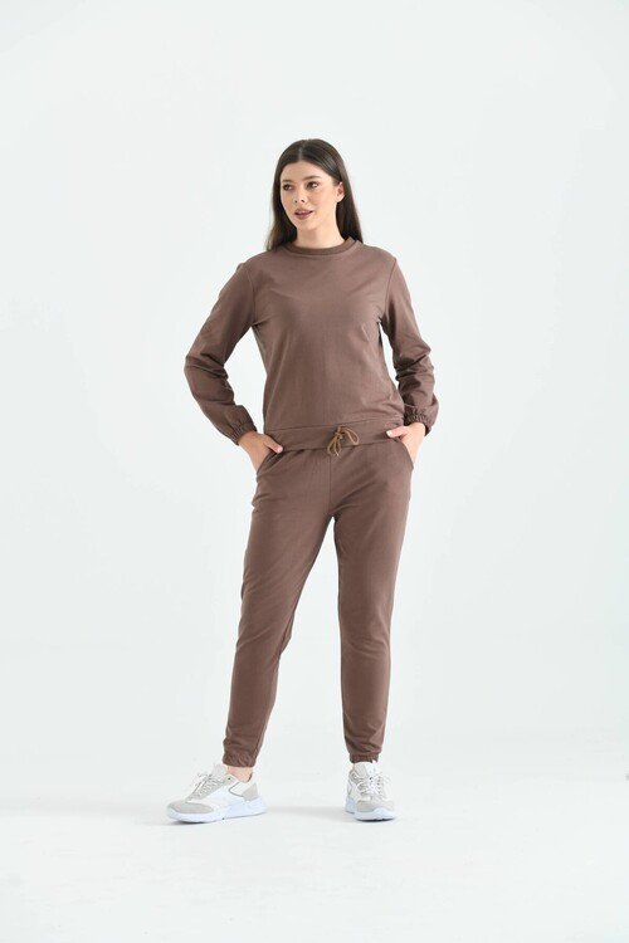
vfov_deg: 24.8
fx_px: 2149
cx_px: 314
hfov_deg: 16.7
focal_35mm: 82
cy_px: 472
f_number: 5.6
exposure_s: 1/125
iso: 100
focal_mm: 82
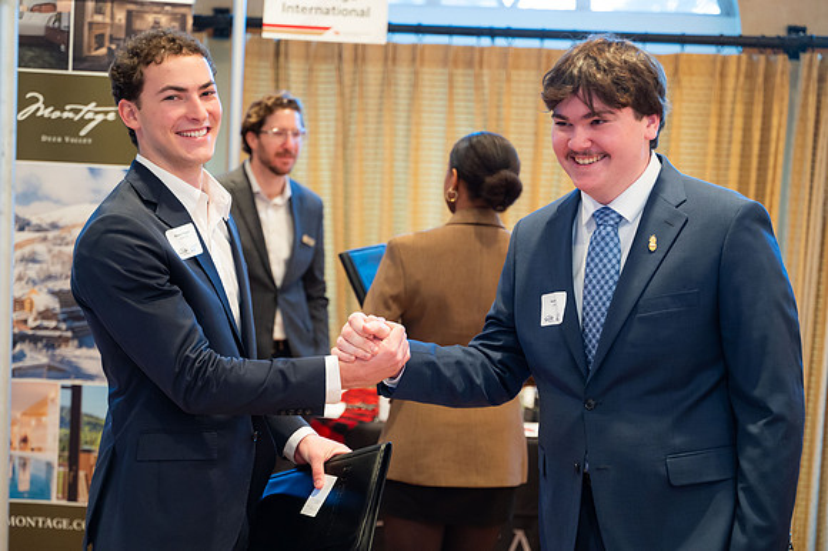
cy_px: 276
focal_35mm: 59
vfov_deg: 23.0
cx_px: 414
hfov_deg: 34.0
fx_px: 1356
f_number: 2.8
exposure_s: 1/80
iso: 2500
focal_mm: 59
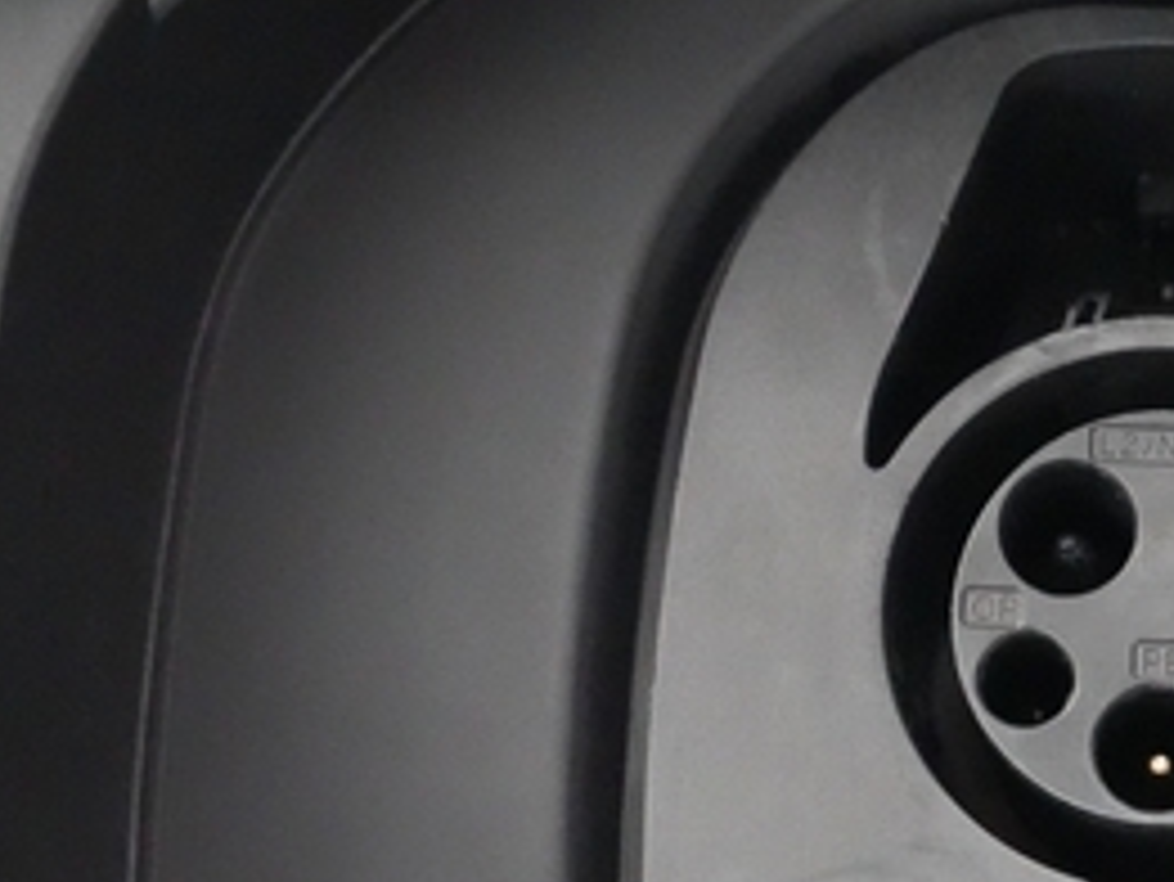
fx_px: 2239
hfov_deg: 27.9
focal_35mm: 66
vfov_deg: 22.0
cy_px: 702
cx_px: 1129
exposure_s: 1/125
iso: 25600
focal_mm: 28
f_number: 4.5
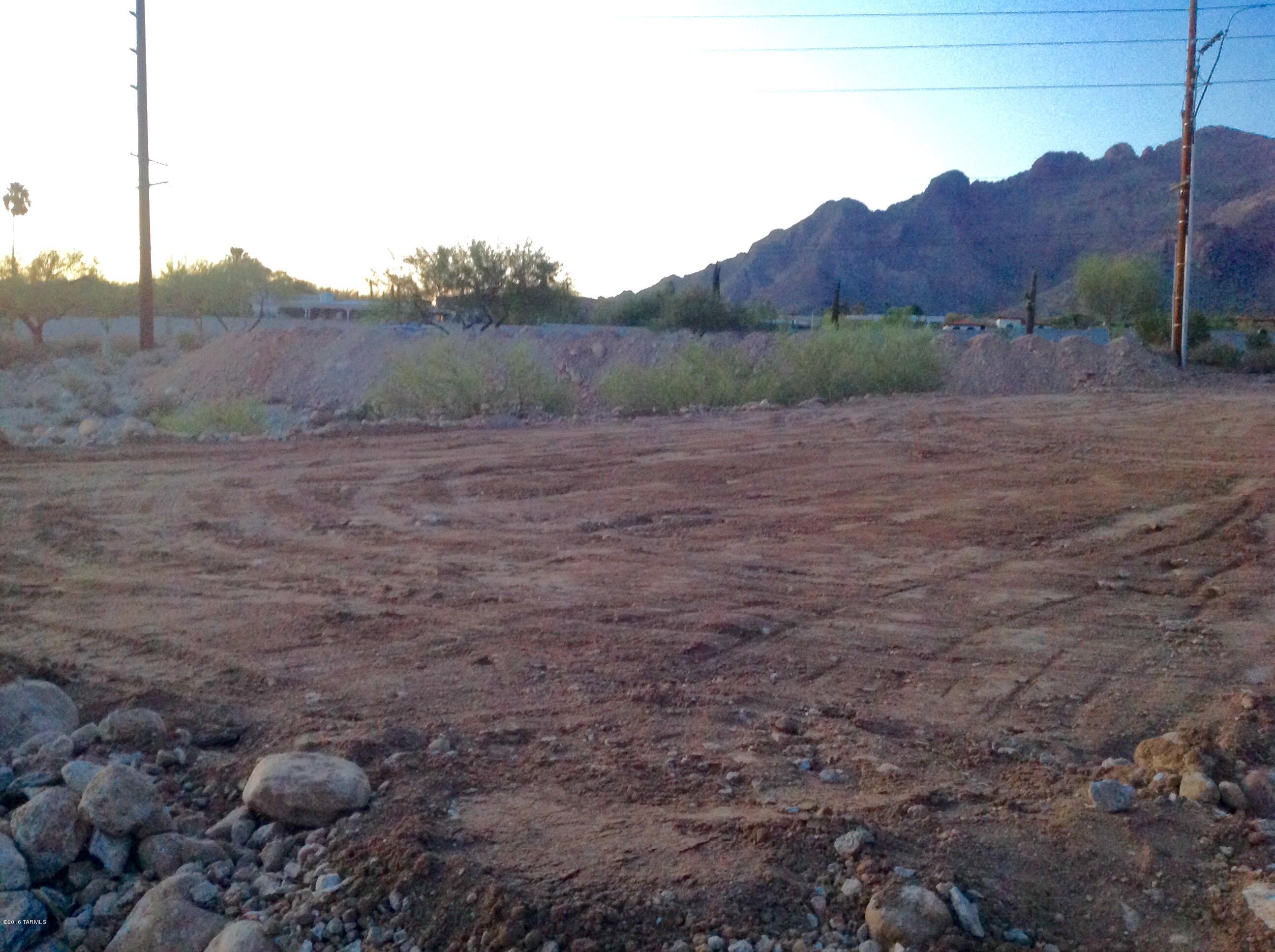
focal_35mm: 35
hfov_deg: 52.7
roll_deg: -1.5
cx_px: 638
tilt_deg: -4.8
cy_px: 476
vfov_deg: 40.6
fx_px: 1287
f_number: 2.4
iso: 320
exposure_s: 1/15
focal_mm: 4.28
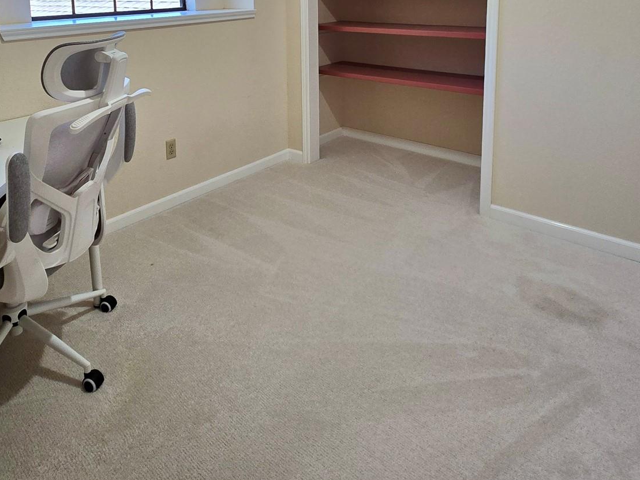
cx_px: 265
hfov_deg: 71.0
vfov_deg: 50.8
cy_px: 54
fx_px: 444
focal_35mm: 24
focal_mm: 2.2
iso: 80
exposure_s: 1/120
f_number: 2.2
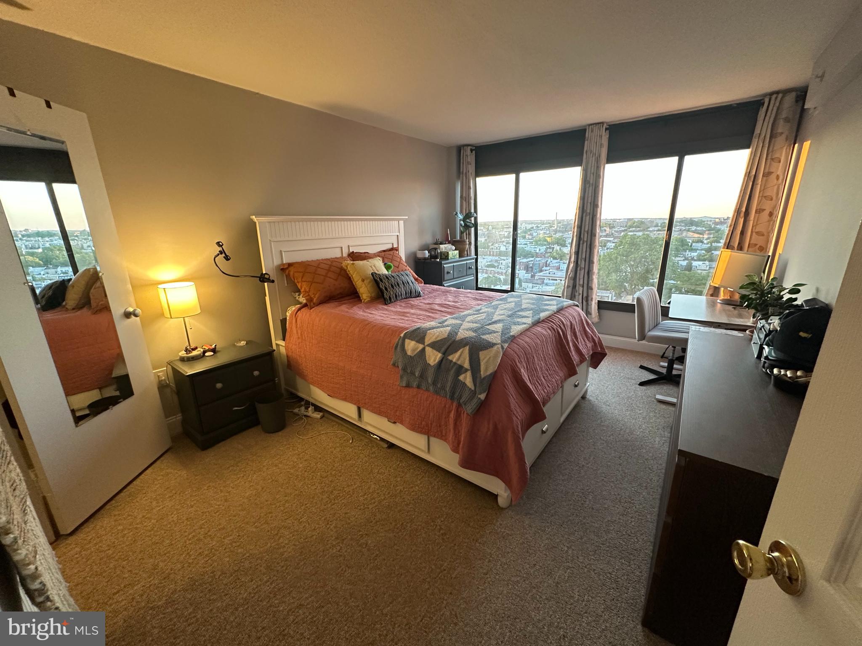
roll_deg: +0.6
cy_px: 323
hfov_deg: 102.1
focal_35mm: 14
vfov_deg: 85.7
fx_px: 349
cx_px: 431
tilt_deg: -15.3
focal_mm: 2.22
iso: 320
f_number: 2.2
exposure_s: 1/60
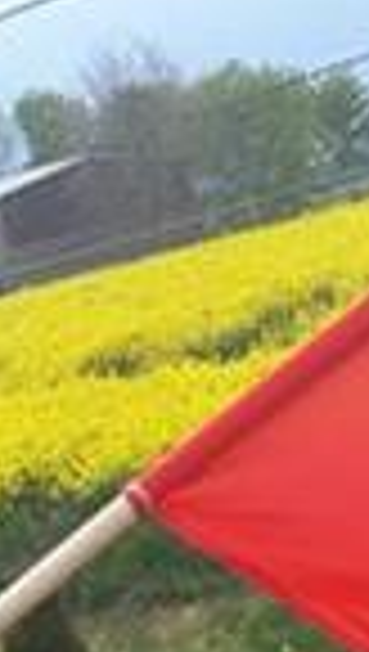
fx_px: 2287
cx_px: 436
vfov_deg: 15.3
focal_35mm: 132
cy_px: 908
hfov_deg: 9.1
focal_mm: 3.71
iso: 40
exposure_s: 1/450
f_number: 1.7
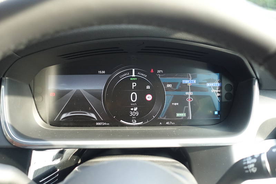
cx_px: 138
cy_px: 92
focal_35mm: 40
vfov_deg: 33.4
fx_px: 307
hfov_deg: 48.5
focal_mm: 14.5
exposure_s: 1/60
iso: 1600
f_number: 2.8
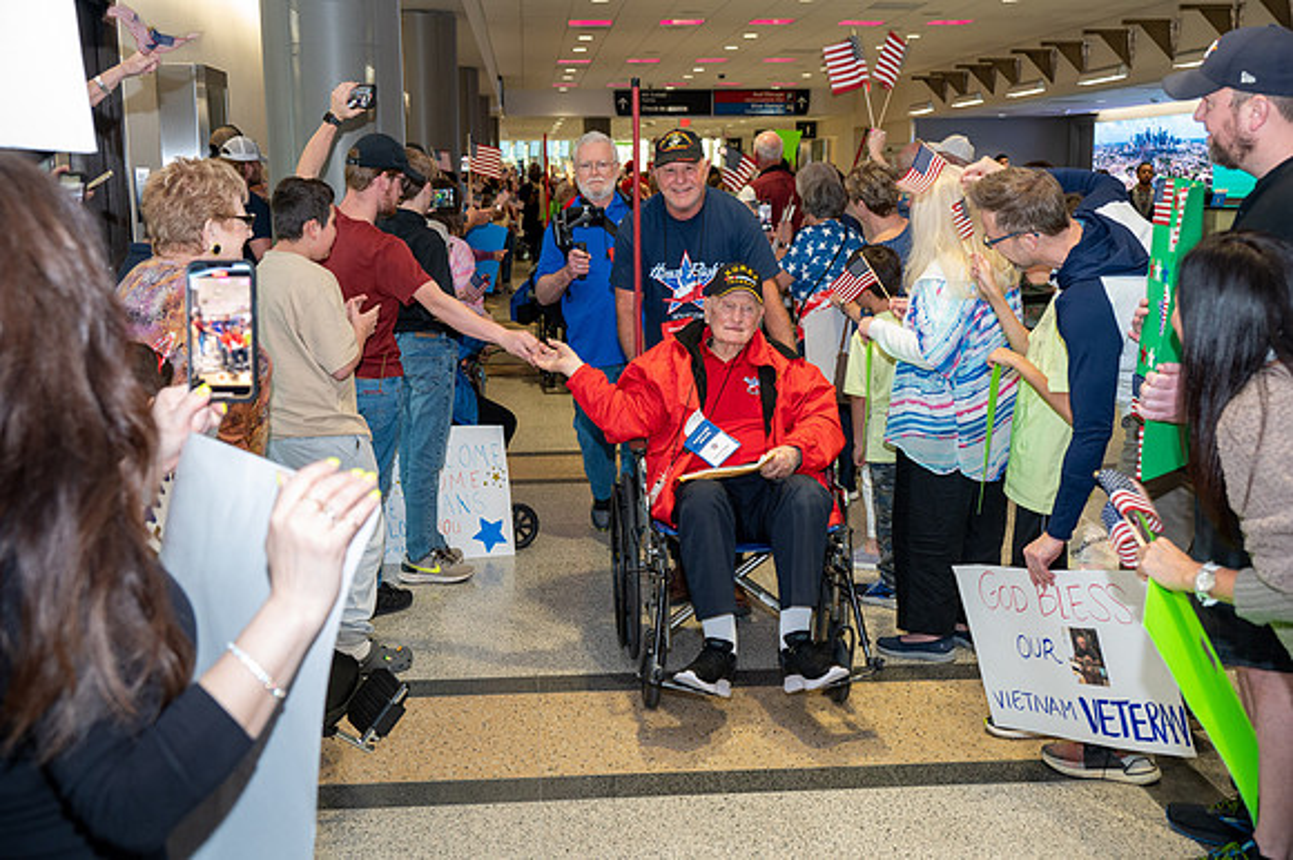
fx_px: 1328
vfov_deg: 35.9
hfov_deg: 51.9
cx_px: 646
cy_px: 430
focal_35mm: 37
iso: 1100
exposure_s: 1/40
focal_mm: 37
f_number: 5
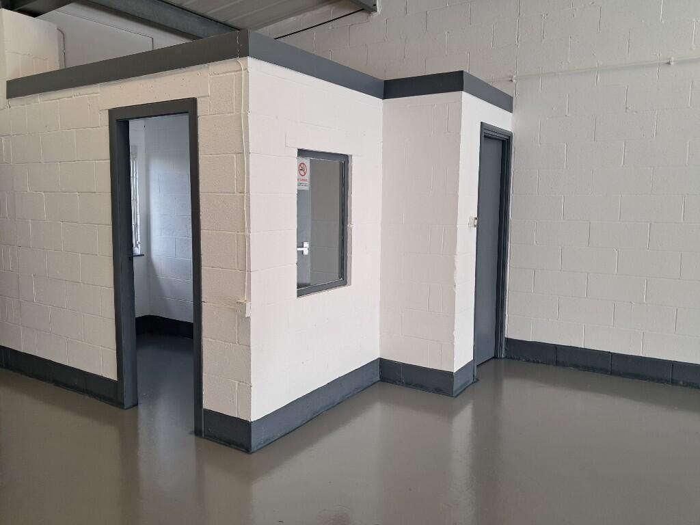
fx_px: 546
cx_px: 350
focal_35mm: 27
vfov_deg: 51.4
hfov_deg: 65.3
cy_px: 262
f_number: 1.8
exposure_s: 1/50
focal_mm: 4
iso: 64
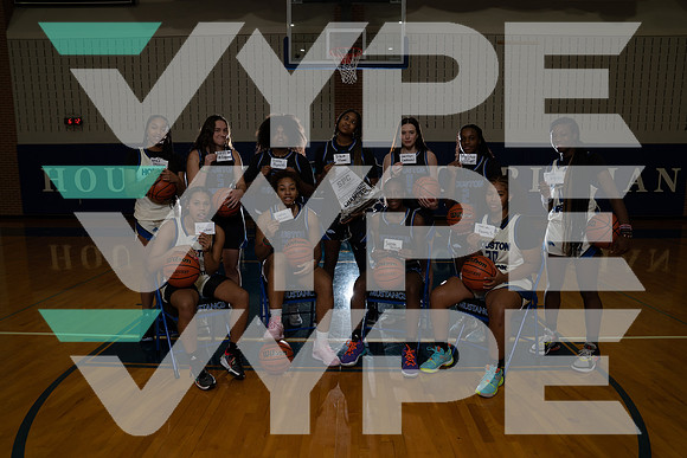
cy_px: 229
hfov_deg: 73.7
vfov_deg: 53.2
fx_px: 458
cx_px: 344
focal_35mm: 24
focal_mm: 24
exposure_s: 1/250
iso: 640
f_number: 7.1
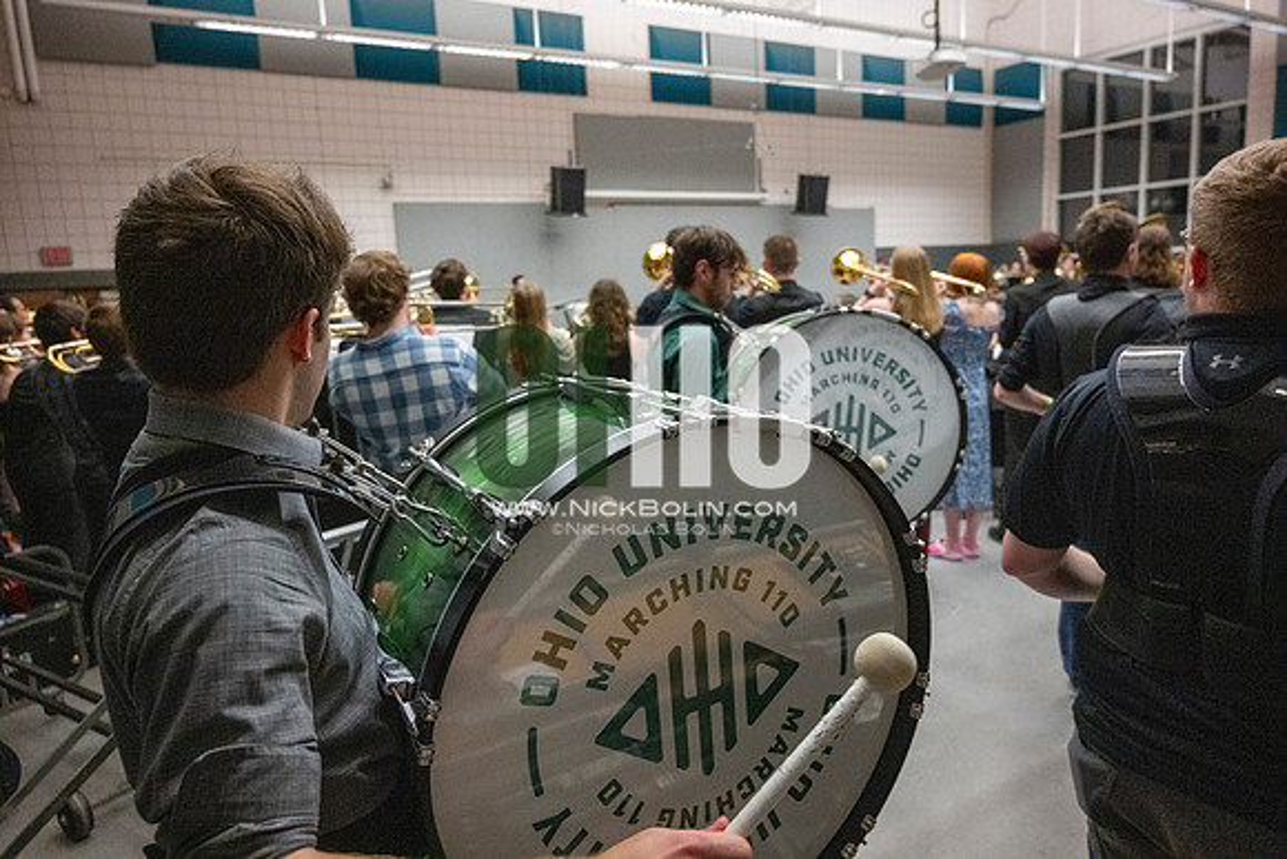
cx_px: 644
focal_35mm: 24
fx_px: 858
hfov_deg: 73.7
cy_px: 430
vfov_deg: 53.2
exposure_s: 1/500
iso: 10000
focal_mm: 24
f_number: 4
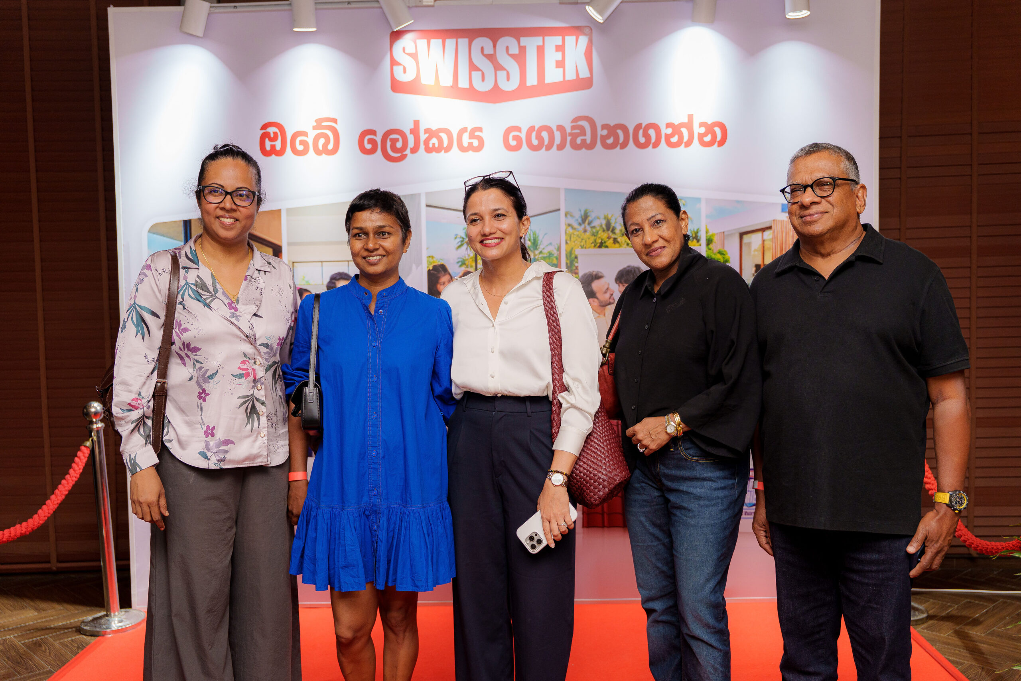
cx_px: 510
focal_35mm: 34
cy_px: 340
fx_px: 953
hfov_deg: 56.4
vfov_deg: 39.3
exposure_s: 1/200
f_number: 2.8
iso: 640
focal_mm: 33.6
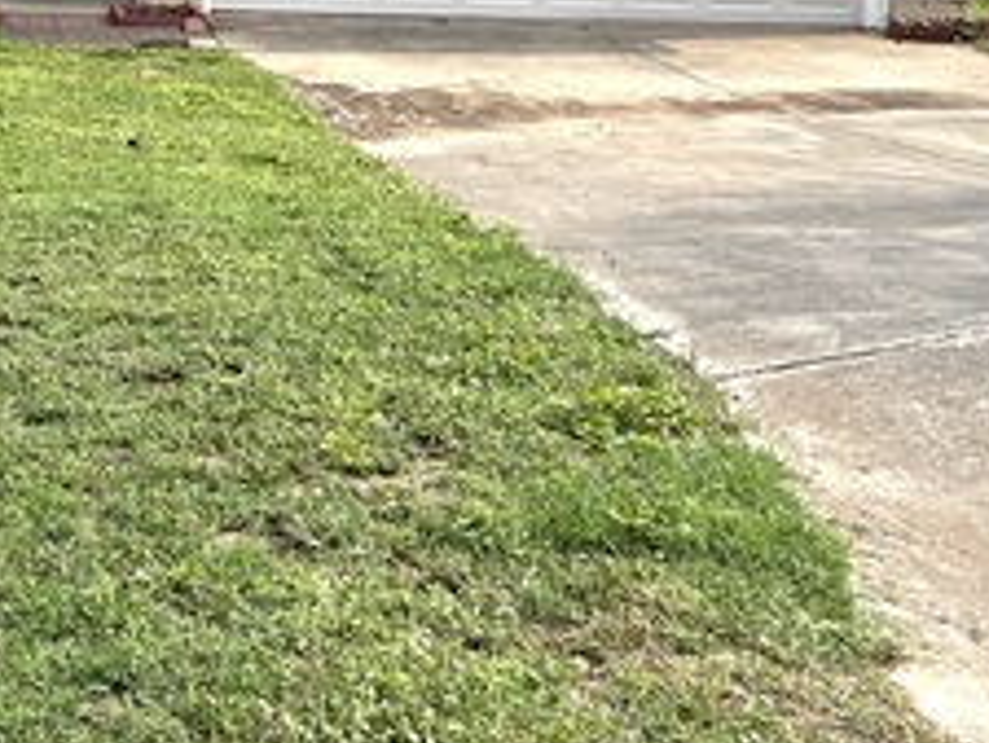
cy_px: -242
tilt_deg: +1.1
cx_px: 62
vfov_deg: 18.4
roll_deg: -1.4
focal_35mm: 74
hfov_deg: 25.3
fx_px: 2115
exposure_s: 1/5587
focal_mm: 5.7
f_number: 1.5
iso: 50
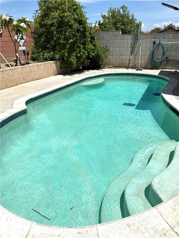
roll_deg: +0.8
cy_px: 119
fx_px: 165
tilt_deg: -24.3
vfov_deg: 71.6
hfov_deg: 56.8
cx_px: 90
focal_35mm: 24
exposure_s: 1/11905
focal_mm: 6.76
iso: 80
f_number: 1.78
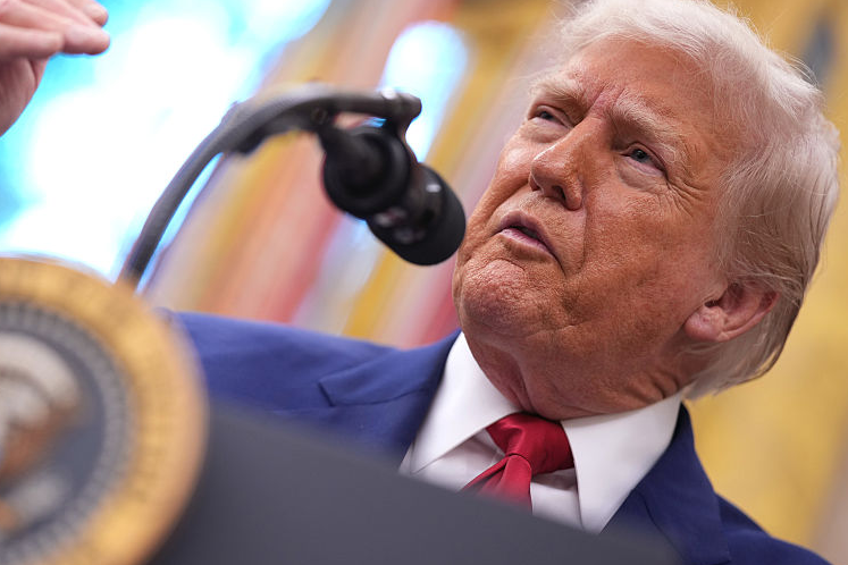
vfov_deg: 7.4
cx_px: 283
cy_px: 294
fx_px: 4357
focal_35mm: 185
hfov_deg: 11.1
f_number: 1.8
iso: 1000
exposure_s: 1/250
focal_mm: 135
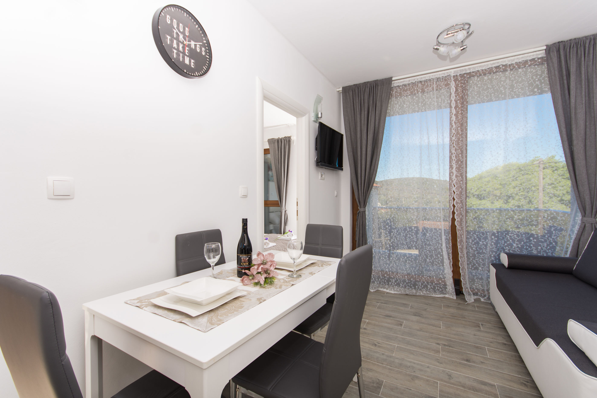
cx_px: 298
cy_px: 199
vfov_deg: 77.3
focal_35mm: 15
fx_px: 249
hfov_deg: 100.4
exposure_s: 1/250
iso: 100
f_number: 5
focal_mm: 10
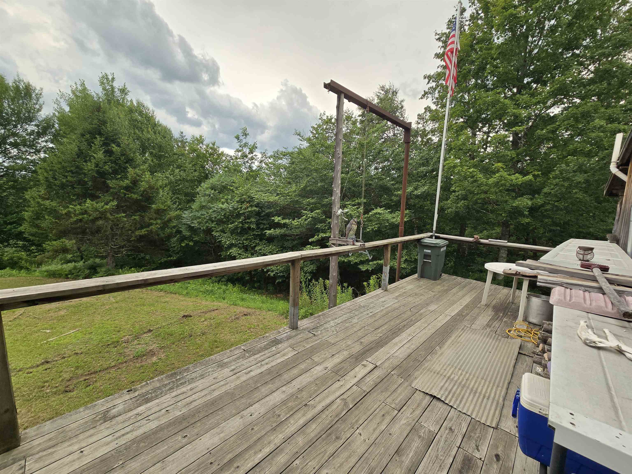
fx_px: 237
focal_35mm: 13
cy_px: 237
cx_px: 316
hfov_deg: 106.2
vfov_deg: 89.9
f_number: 2.2
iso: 50
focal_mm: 2.2
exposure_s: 1/1163
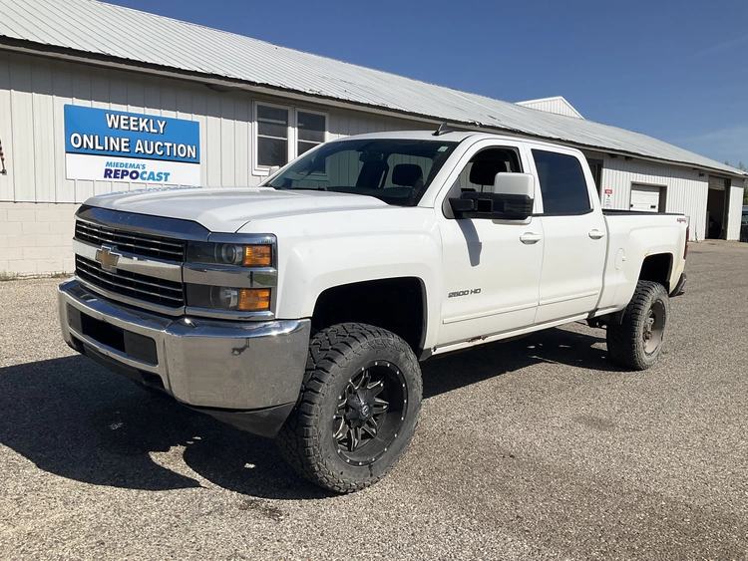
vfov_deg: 48.3
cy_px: 280
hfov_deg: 61.6
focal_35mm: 29
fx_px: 627
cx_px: 374
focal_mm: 3
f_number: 1.8
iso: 25
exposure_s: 1/4405
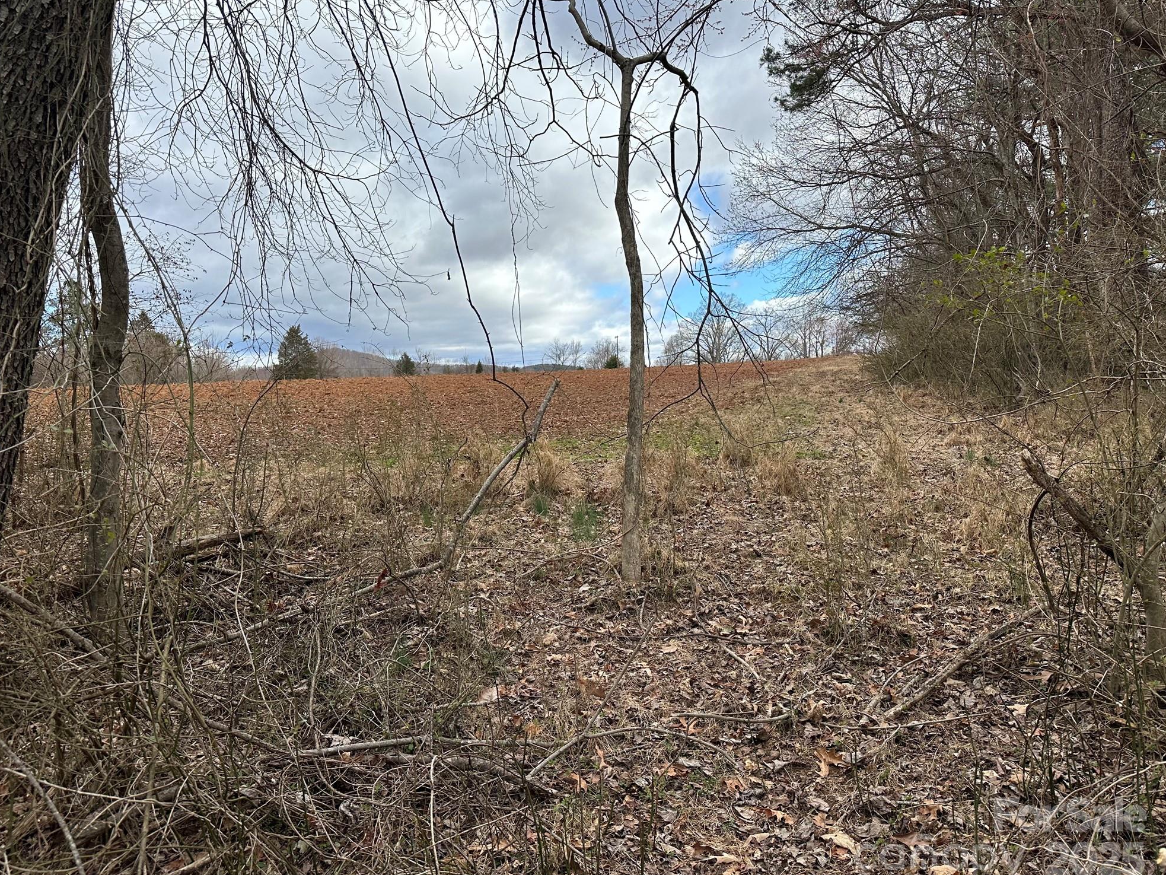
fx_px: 842
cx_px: 582
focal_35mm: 25
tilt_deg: -3.6
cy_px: 453
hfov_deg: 69.4
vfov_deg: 54.9
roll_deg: +1.1
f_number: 1.78
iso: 80
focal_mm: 6.86
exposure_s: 1/2028
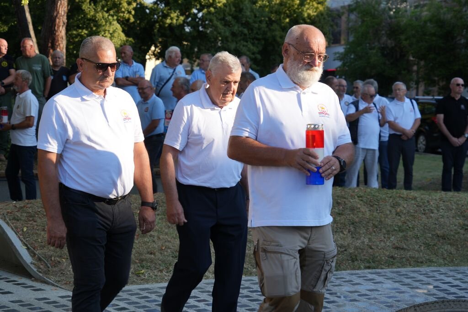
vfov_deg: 16.1
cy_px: 156
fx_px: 1105
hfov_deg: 23.9
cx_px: 234
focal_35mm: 85
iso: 100
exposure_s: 1/160
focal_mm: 85
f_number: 7.1
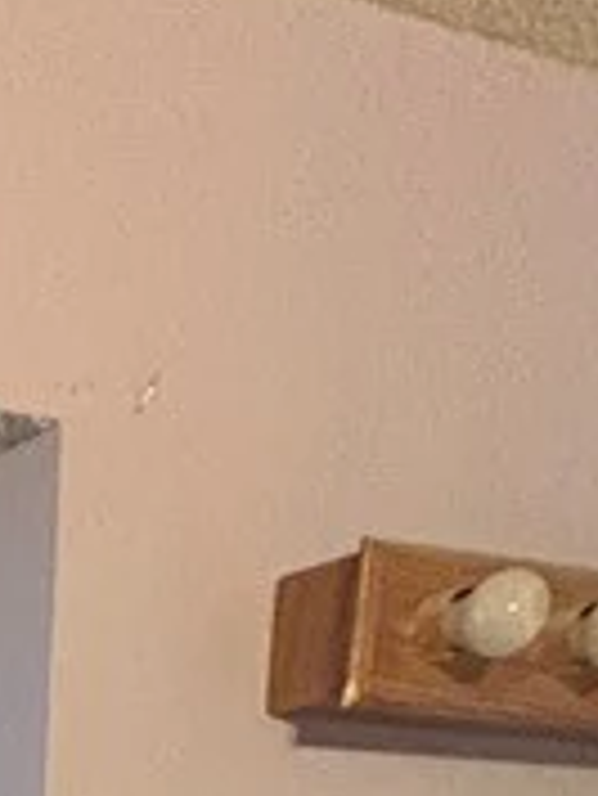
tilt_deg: -11.8
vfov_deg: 17.0
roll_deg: +3.2
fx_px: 1863
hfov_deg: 14.8
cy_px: 1641
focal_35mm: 81
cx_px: -607
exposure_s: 1/60
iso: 800
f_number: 2.2
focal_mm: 2.22
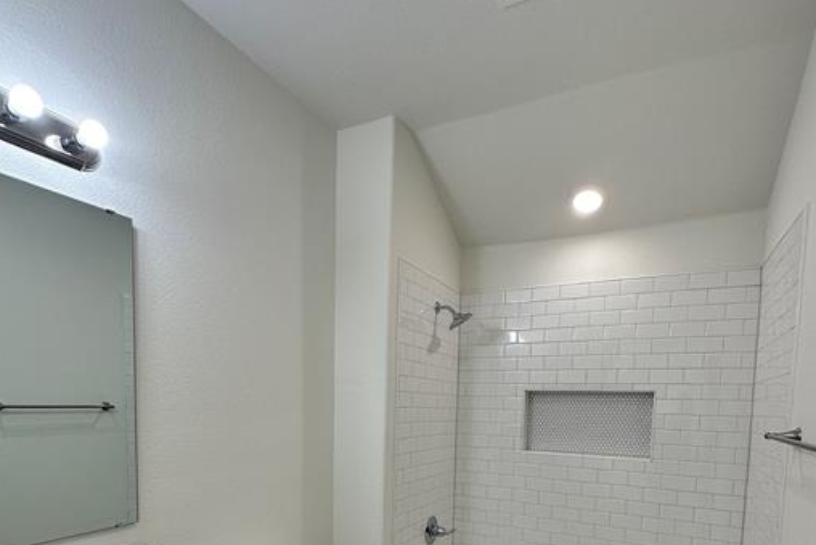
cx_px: 395
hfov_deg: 78.5
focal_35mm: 22
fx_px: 499
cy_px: 439
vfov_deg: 53.3
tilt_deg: -4.6
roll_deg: -0.8
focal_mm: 2.22
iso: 50
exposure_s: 1/120
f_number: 2.2
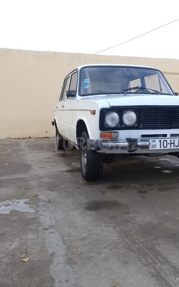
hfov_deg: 38.3
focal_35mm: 33
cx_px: 96
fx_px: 257
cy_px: 144
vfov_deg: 58.1
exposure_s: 1/198
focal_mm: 3.3
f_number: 2.2
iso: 50
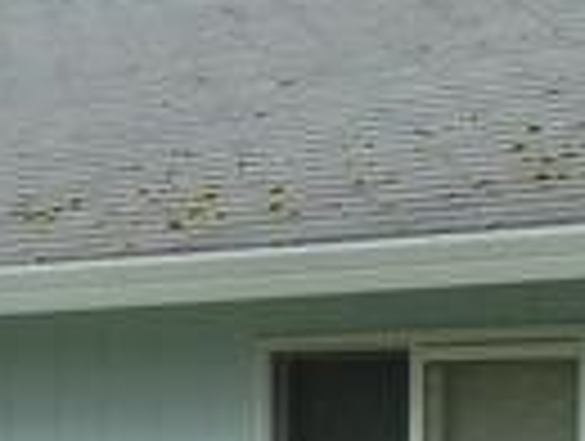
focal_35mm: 236
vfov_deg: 6.3
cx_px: 198
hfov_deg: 8.4
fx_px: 3996
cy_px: 616
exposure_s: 1/200
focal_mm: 5
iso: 125
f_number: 3.4
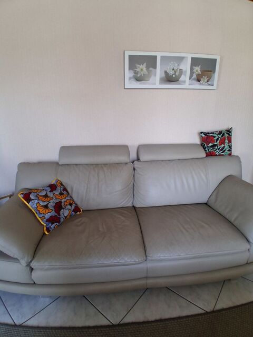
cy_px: 168
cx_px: 126
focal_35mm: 17
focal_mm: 1.4
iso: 160
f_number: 2.2
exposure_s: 1/40
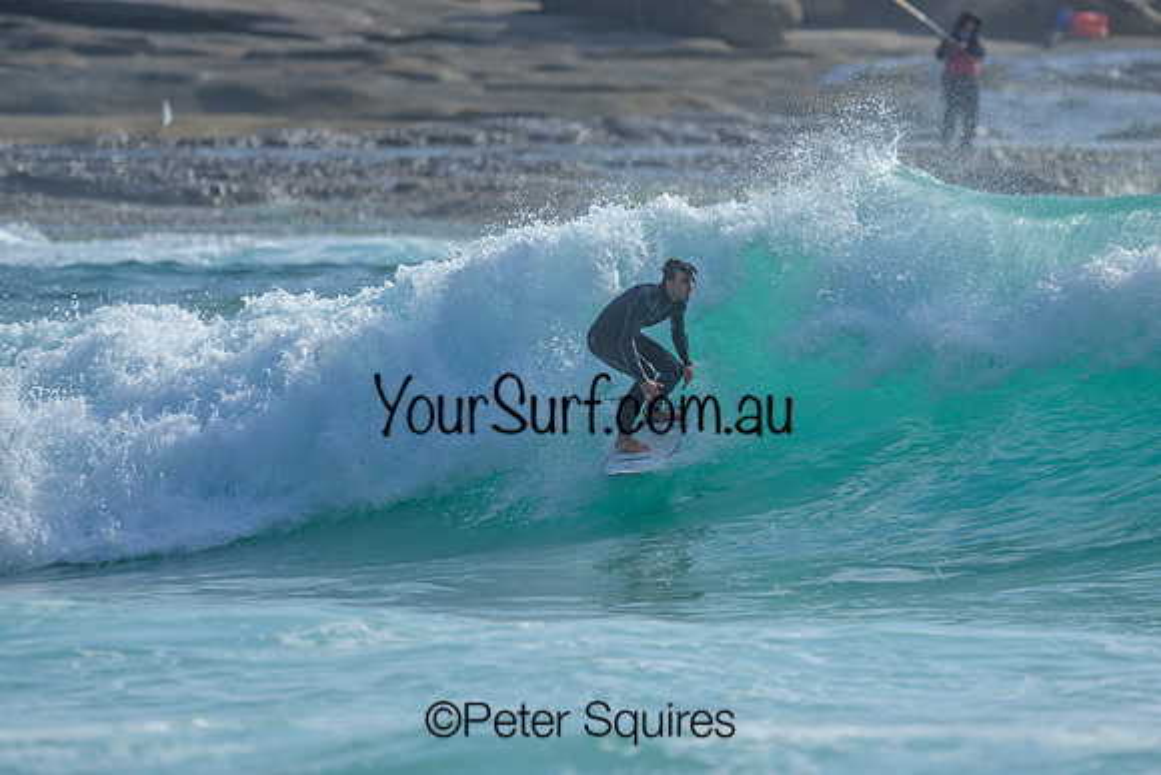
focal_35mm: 800
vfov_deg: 1.7
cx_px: 580
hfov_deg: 2.6
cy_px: 388
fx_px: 25805
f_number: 6.3
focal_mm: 800
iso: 180
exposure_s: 1/2000
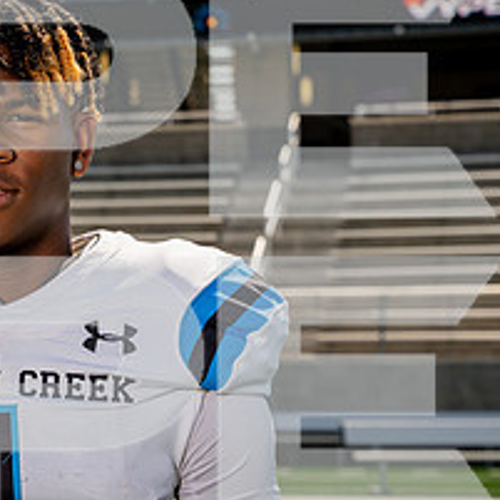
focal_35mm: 172
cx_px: -129
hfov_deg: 10.0
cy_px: 389
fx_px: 2811
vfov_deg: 10.1
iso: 100
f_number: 7.1
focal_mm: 70
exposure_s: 1/250
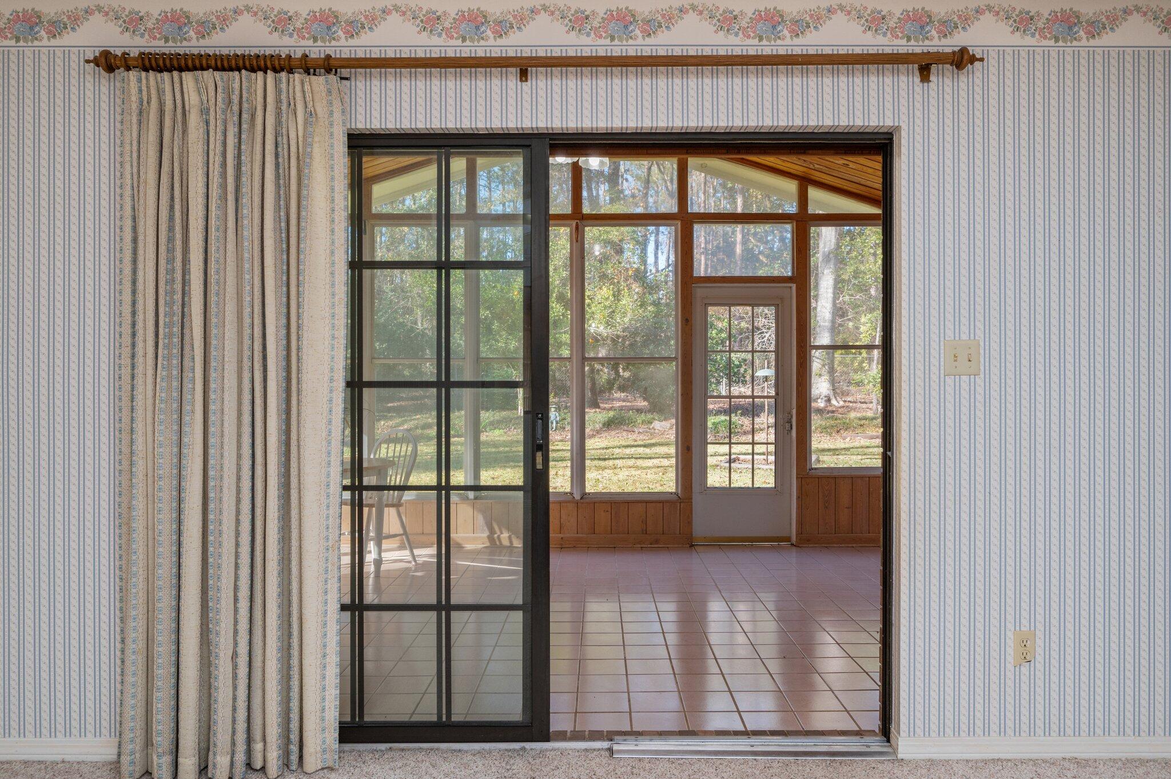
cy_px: 390
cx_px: 586
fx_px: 764
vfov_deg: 54.0
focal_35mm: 24
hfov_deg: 74.9
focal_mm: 23.5
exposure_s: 1/50
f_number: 8
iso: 500
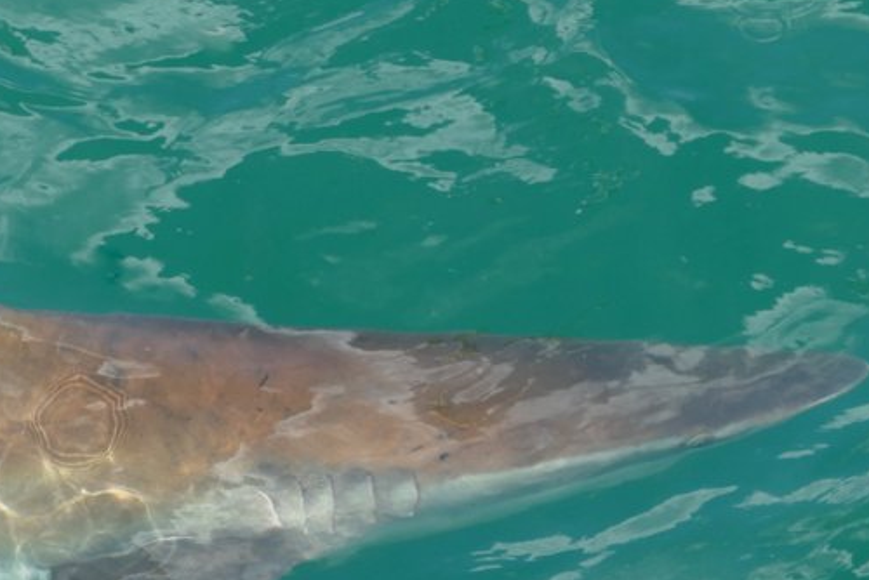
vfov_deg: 13.4
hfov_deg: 20.0
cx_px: 358
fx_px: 2463
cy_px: 324
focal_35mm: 102
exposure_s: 1/1000
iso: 125
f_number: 3.8
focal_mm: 31.05
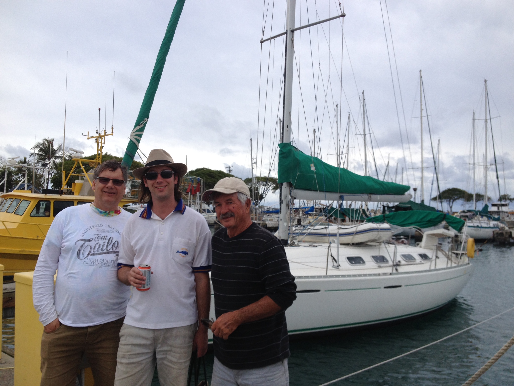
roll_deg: -1.1
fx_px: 520
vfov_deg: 40.7
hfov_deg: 52.6
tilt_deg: +0.3
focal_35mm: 35
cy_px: 193
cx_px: 257
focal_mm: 4.28
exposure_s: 1/905
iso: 50
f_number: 2.4
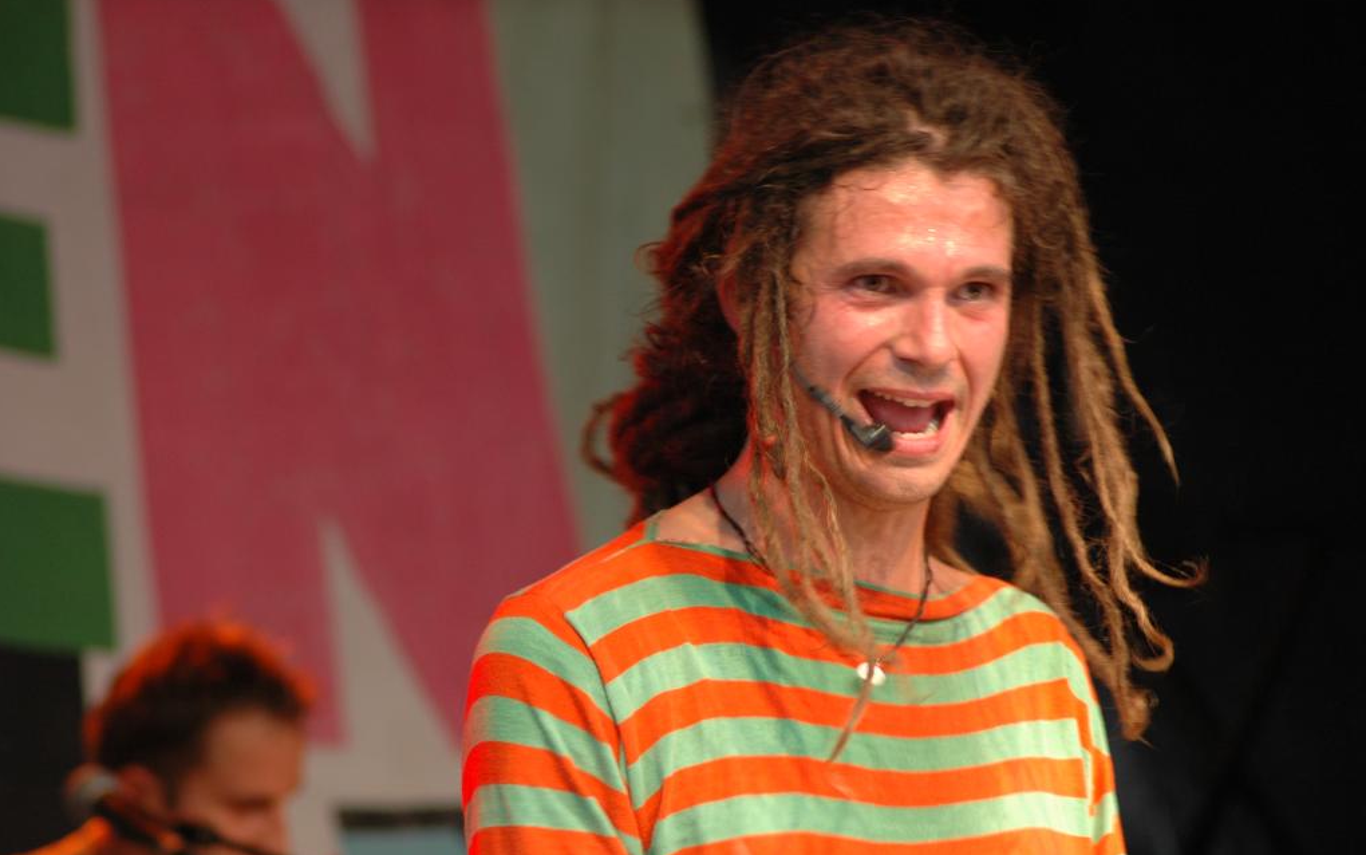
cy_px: 403
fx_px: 8844
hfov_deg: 8.8
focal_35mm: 238
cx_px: 682
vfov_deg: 5.5
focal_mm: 155
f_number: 4.8
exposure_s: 1/40
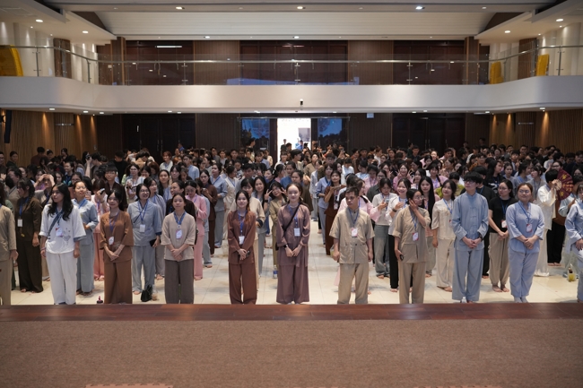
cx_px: 292
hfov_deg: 54.4
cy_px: 194
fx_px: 567
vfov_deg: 37.8
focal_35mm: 35
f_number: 3.2
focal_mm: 35
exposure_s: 1/320
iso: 2500
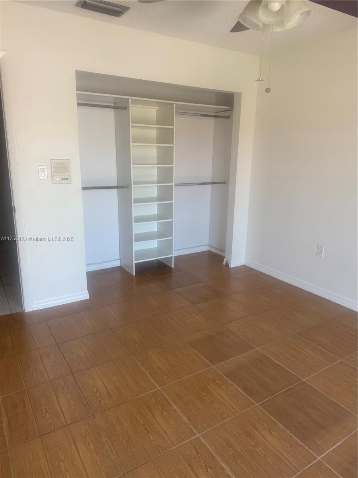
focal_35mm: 24
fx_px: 331
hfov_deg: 56.8
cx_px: 179
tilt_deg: -11.3
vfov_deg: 71.6
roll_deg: -1.6
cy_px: 239
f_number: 1.78
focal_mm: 6.76
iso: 125
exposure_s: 1/243
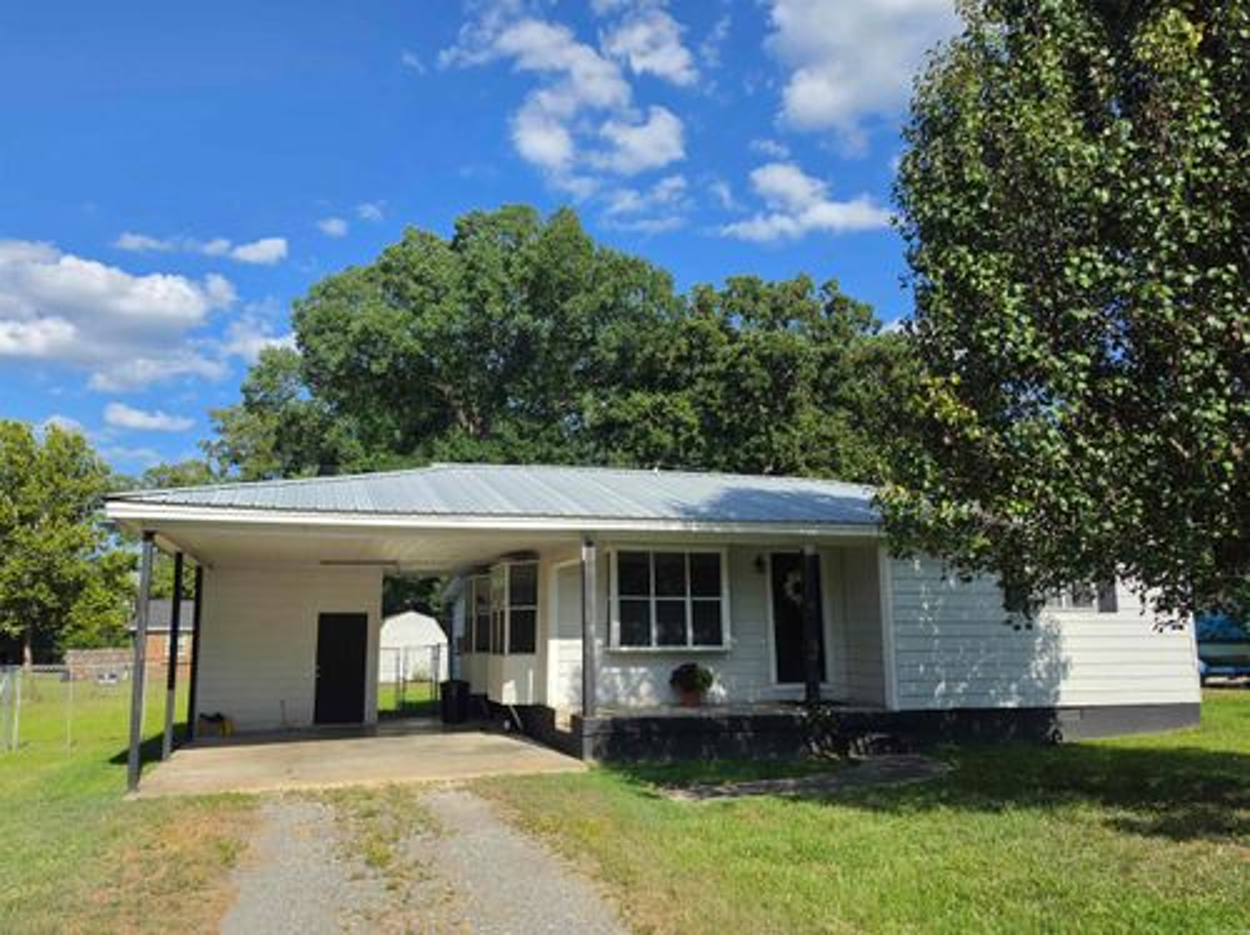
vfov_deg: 58.8
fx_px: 830
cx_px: 625
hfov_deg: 74.0
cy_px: 468
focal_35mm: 23
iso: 64
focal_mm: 6.5
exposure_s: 1/10000
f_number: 1.4
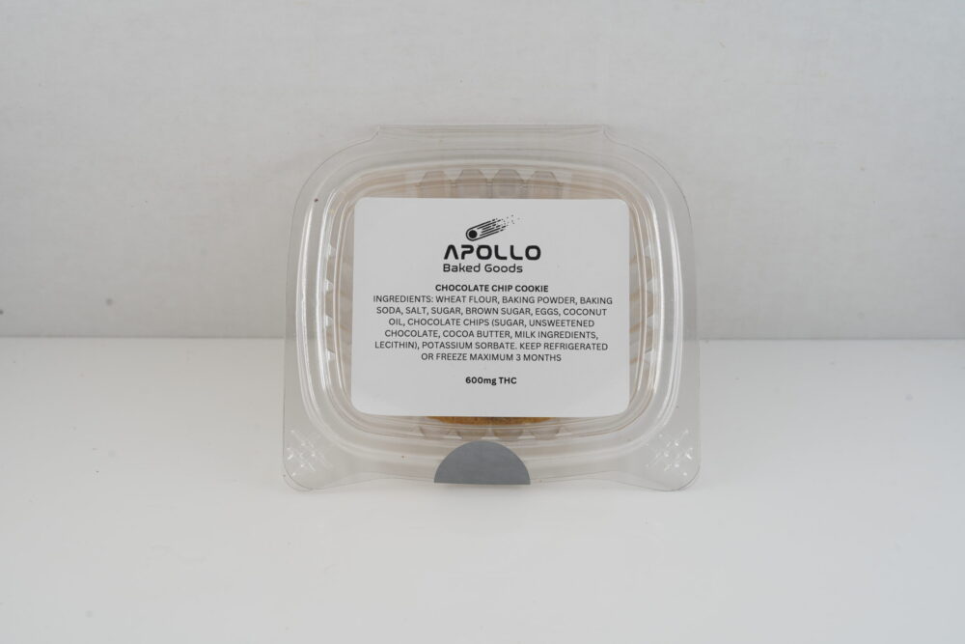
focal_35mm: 70
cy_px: 322
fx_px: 1877
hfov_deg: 28.8
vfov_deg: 19.5
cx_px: 482
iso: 100
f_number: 10
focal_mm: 70
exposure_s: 1/30
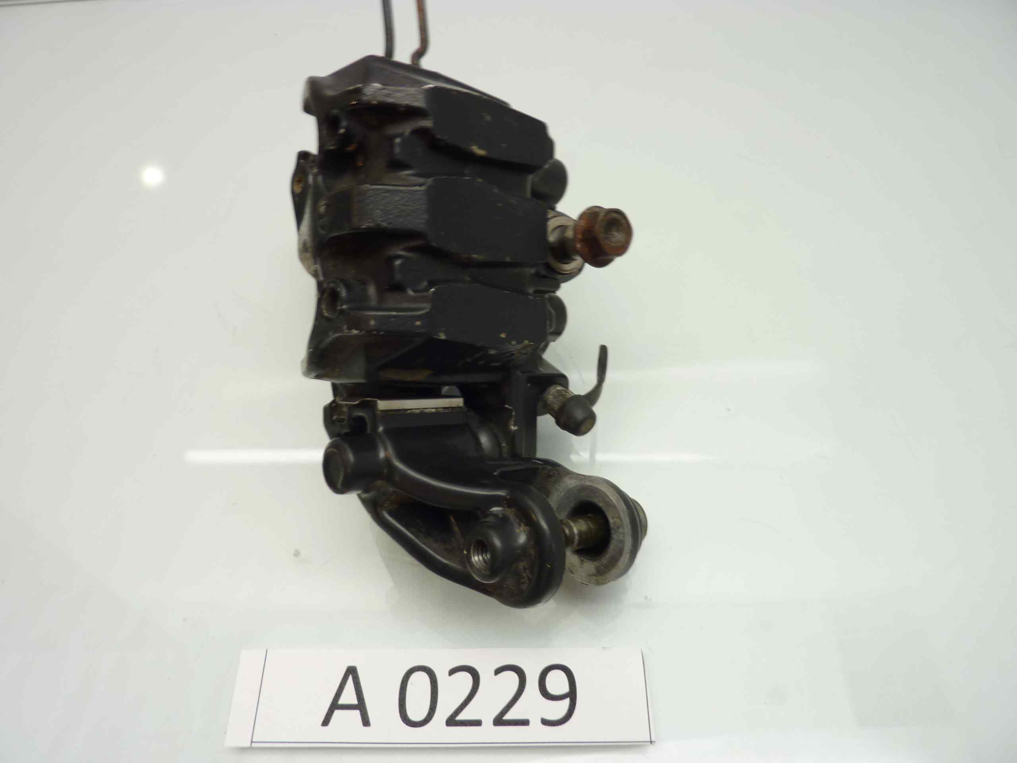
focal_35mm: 25
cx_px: 508
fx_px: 734
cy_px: 382
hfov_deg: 69.4
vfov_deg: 54.9
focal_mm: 4.1
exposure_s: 1/15
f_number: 3.3
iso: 80
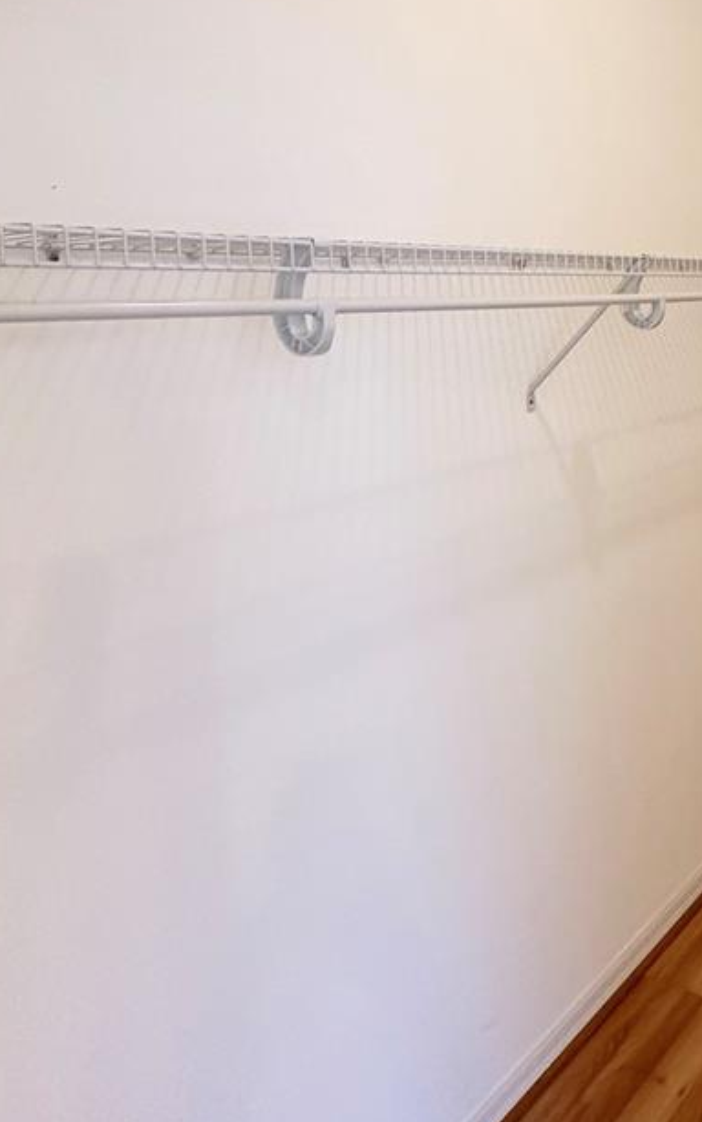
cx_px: 742
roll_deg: +0.7
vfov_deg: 62.9
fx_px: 887
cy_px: 367
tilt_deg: -4.8
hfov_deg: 37.3
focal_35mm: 29
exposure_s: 1/60
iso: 200
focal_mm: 2.22
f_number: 2.2
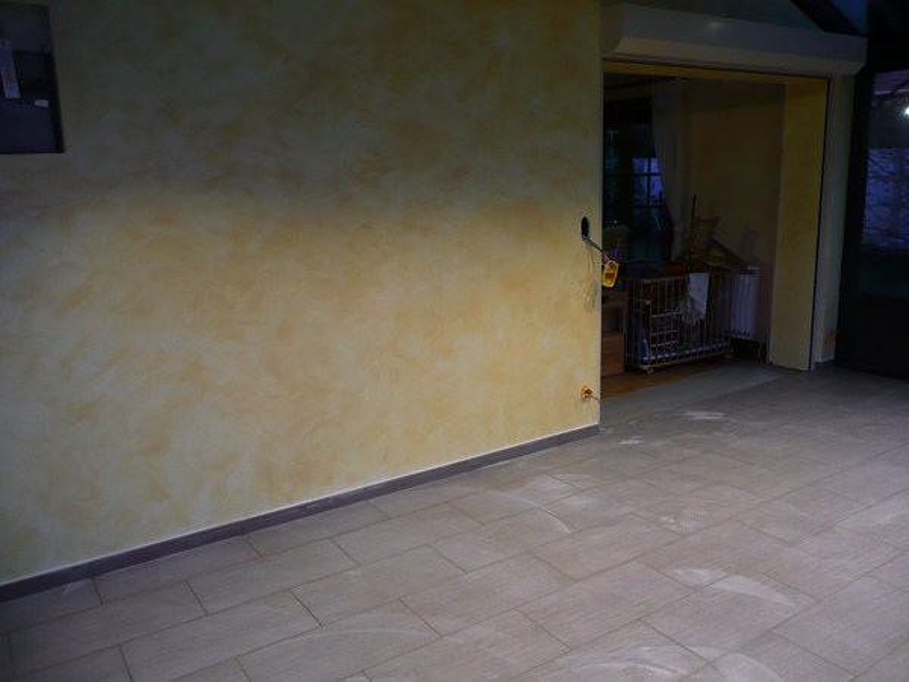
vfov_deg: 49.7
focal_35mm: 28
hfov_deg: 63.4
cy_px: 341
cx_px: 454
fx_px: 735
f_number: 3.3
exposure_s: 1/8
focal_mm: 4.6
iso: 200
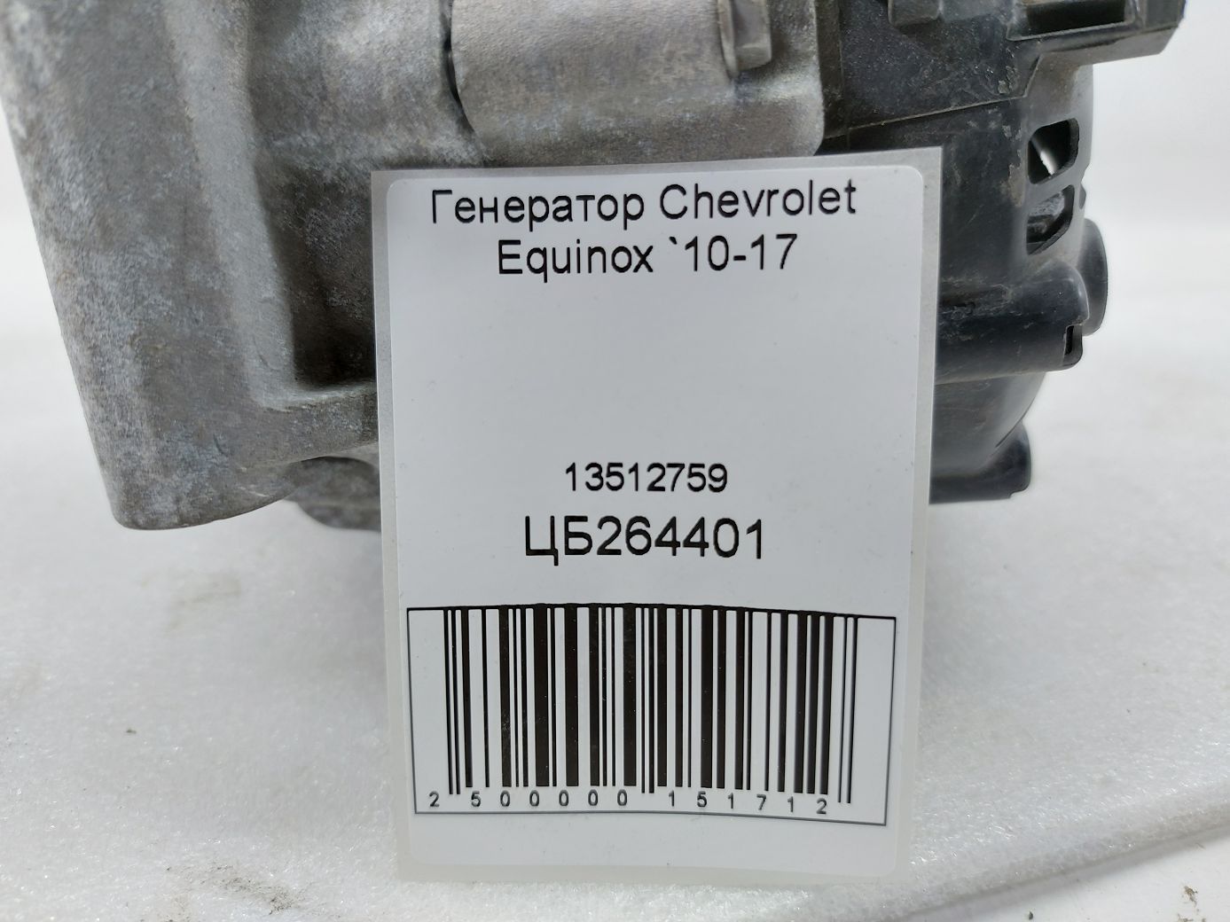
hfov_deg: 71.6
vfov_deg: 56.8
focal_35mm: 24
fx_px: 853
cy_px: 461
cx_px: 615
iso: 100
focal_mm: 5.23
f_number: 1.8
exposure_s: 1/50
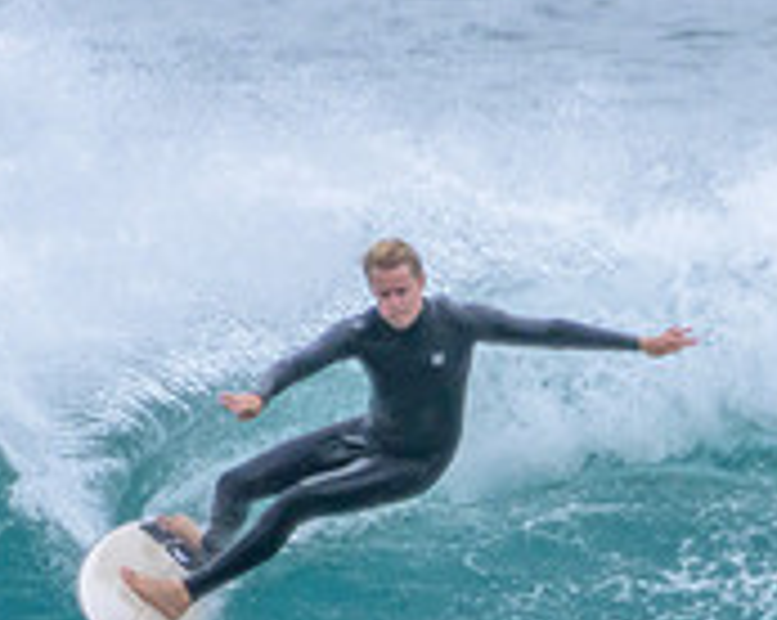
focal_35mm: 2833
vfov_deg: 0.5
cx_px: 377
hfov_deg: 0.7
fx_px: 65075
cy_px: 753
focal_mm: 900
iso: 2800
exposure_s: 1/2000
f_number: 11
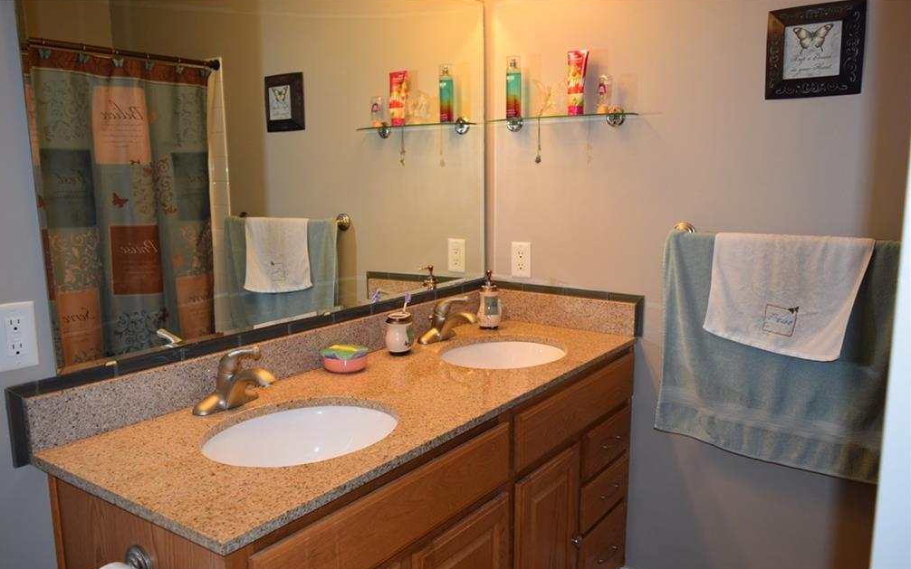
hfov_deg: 66.5
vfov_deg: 44.5
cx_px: 448
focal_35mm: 28
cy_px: 303
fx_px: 695
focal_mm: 18
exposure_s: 1/80
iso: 800
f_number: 4.5
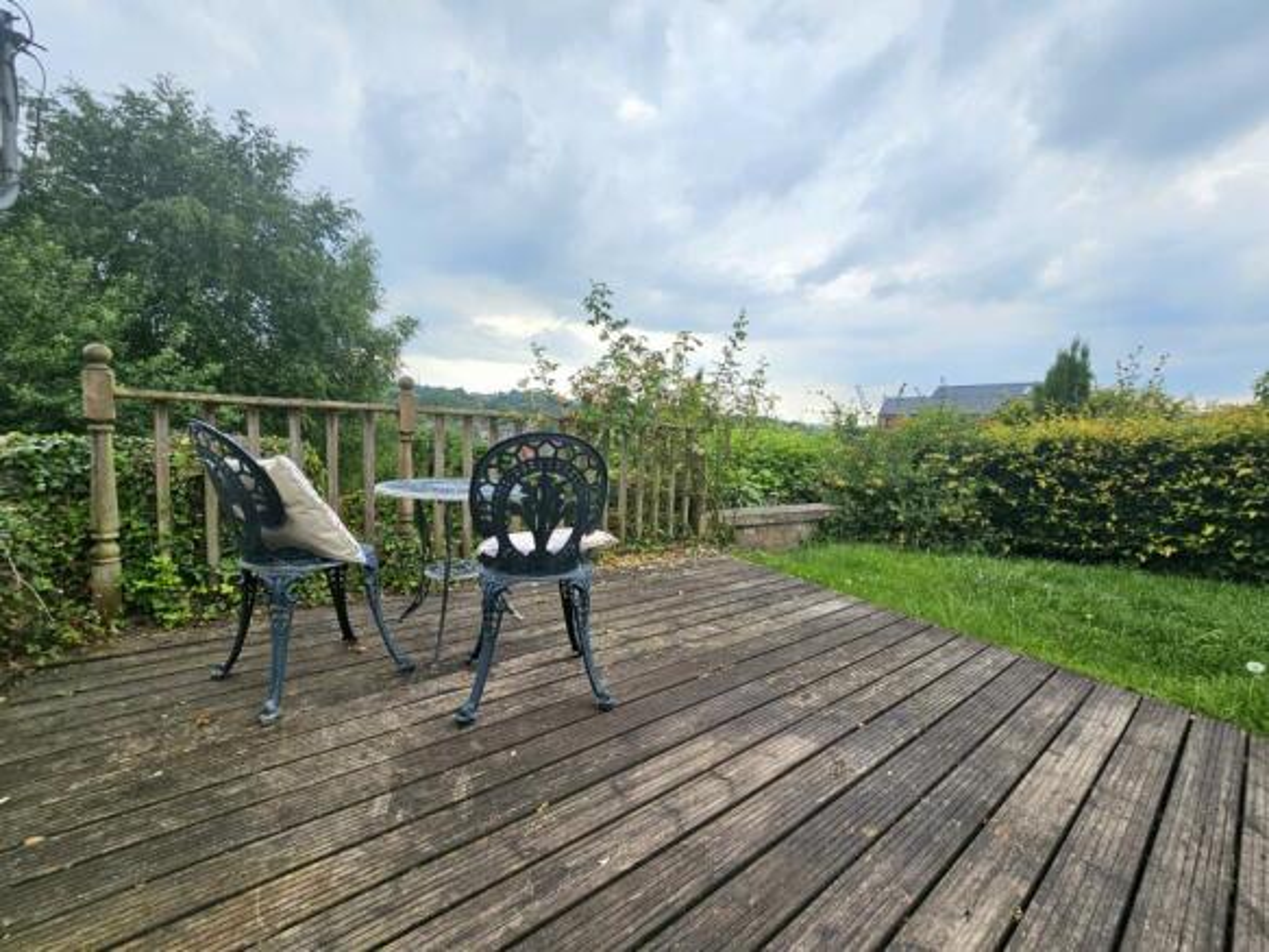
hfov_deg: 106.2
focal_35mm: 13
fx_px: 476
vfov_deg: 89.9
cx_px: 634
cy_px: 476
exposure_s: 1/588
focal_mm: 2.2
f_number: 2.2
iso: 50
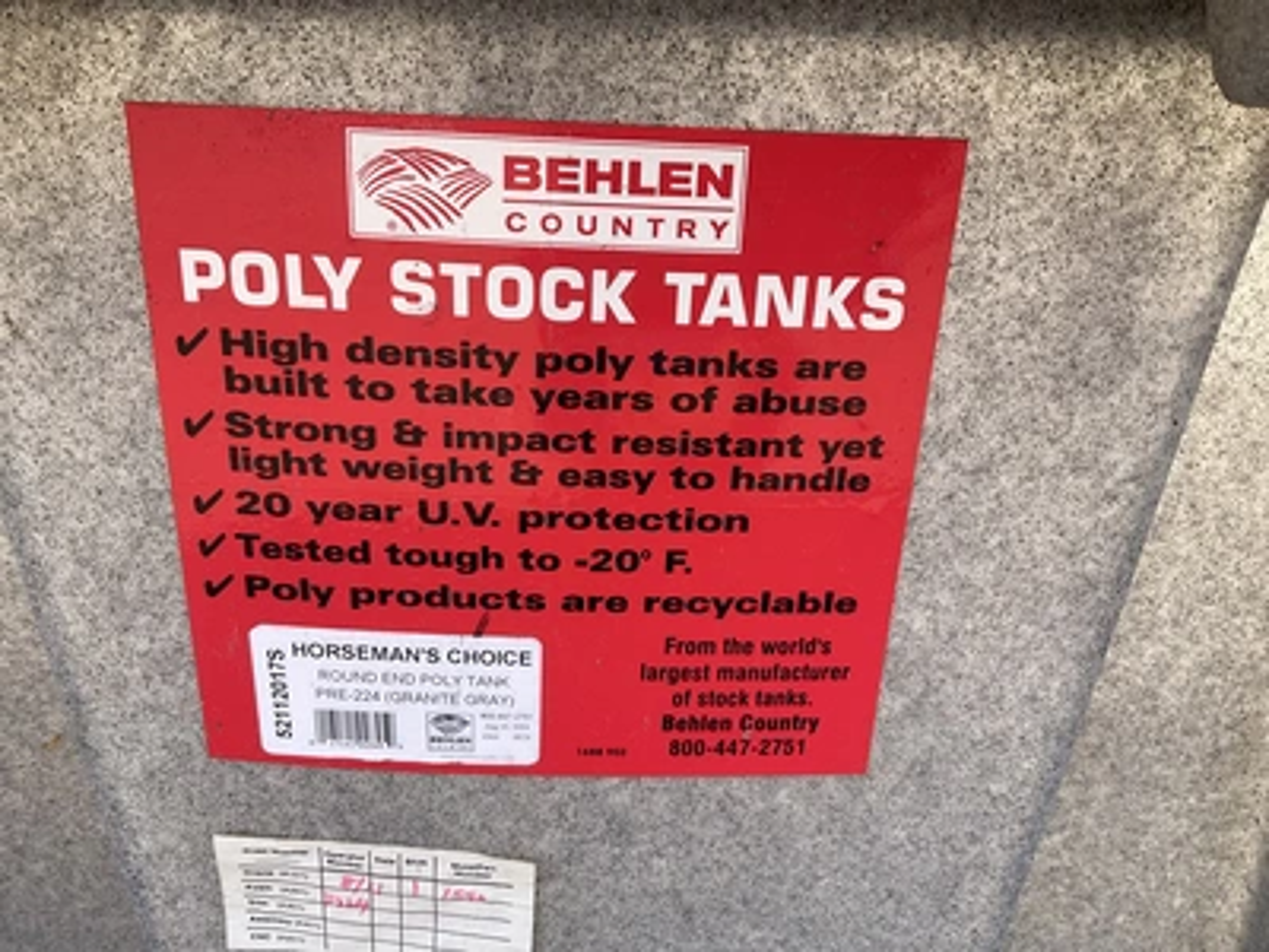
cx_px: 634
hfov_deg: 61.7
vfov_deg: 48.2
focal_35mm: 29
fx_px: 1063
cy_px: 476
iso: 25
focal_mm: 3
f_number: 1.8
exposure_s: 1/469
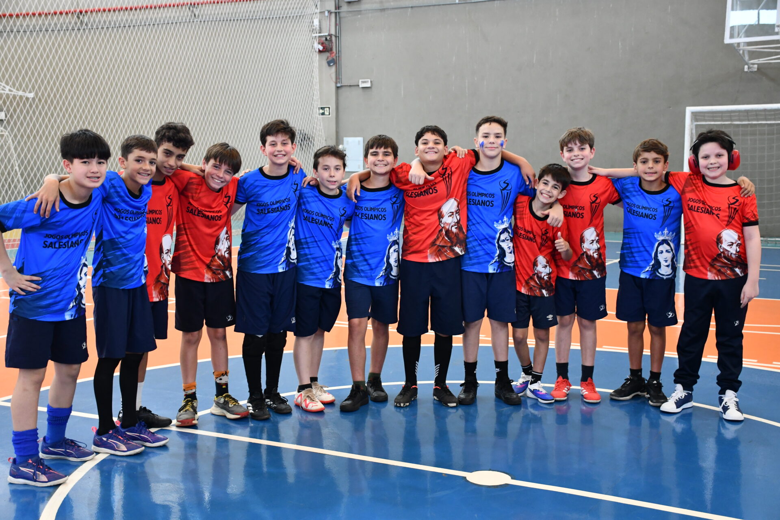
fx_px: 975
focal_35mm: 45
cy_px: 260
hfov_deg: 43.6
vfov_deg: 29.9
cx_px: 390
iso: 1600
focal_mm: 30
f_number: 4
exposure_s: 1/125
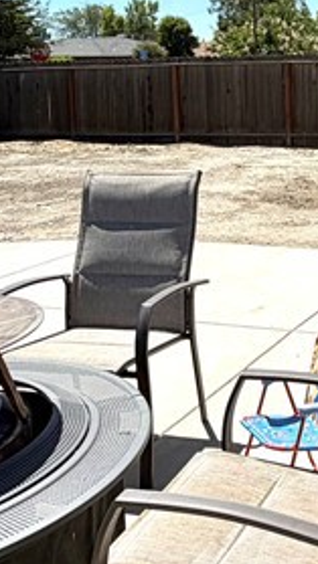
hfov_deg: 20.1
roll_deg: +0.7
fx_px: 839
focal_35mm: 56
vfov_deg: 36.0
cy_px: 115
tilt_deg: -3.8
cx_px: 383
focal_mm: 2.22
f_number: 2.2
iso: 20
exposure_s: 1/1312
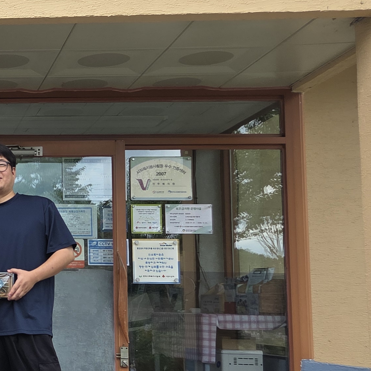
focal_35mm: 72
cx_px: -145
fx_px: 873
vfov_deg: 24.0
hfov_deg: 21.2
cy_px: 214
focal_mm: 5.4
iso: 80
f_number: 1.8
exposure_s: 1/1093
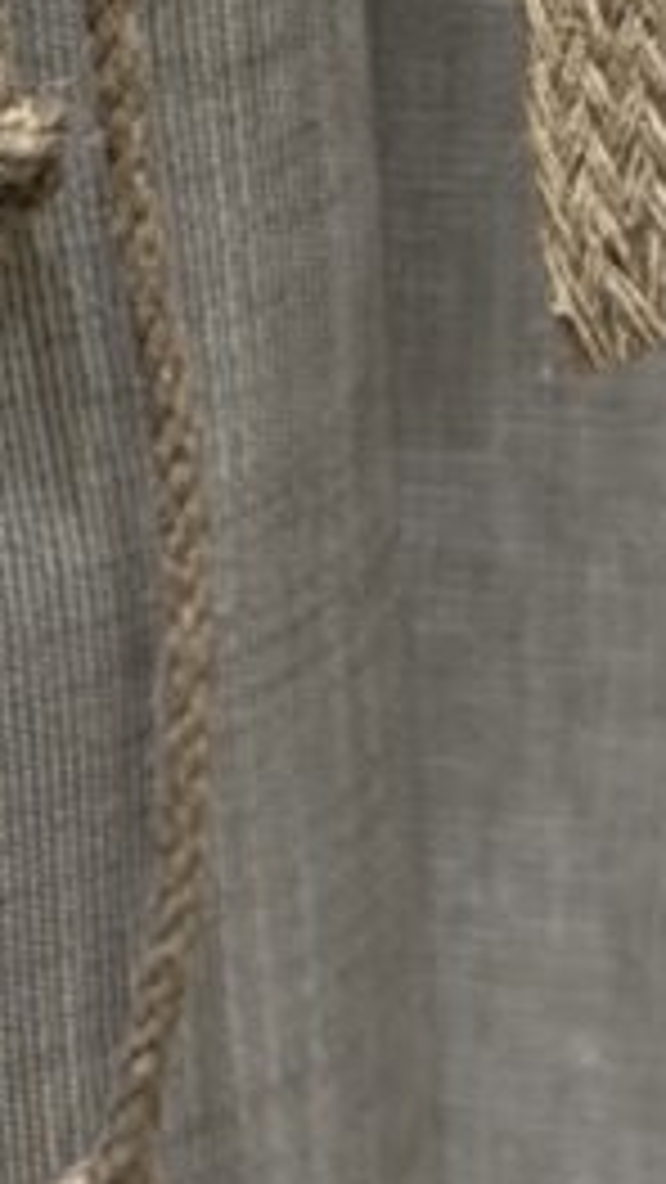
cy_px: -1535
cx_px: -644
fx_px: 9980
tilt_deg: -10.8
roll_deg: +0.3
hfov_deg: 3.8
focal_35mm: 318
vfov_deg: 6.5
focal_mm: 6.76
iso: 100
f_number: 1.78
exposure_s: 1/50
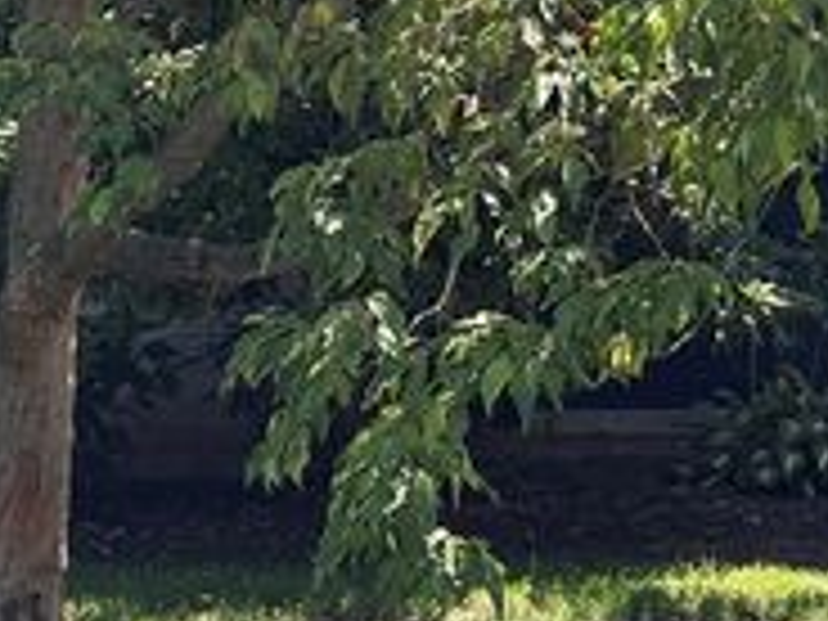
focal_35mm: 141
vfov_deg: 10.4
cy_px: 2
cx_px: 1040
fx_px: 3373
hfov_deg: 13.5
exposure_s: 1/709
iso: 50
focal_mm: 5.96
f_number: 1.6
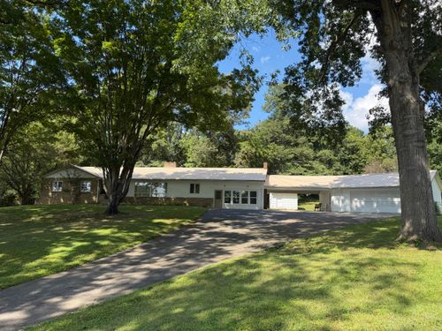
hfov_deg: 71.6
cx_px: 221
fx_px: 306
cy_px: 166
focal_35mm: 24
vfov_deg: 56.8
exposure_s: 1/1522
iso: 100
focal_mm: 6.76
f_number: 1.78
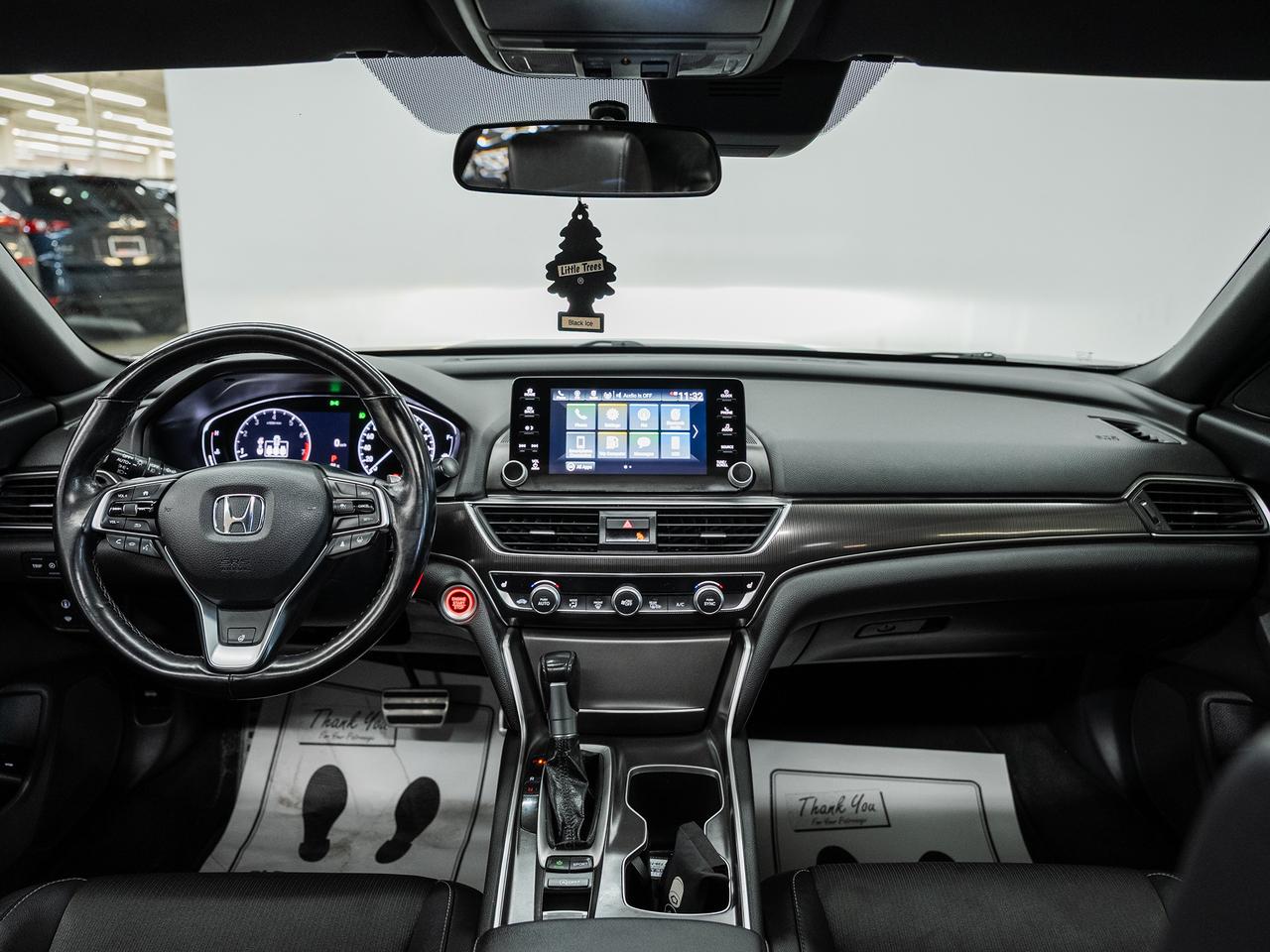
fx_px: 961
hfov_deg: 66.9
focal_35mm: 26
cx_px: 643
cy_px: 476
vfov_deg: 52.7
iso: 1000
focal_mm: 24
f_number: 4
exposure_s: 1/40
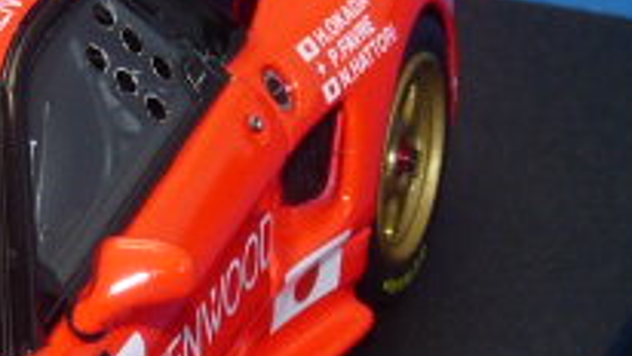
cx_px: -258
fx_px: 6537
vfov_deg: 3.1
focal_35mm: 390
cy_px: 298
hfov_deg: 5.5
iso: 100
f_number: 4
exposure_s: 1/30
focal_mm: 11.5
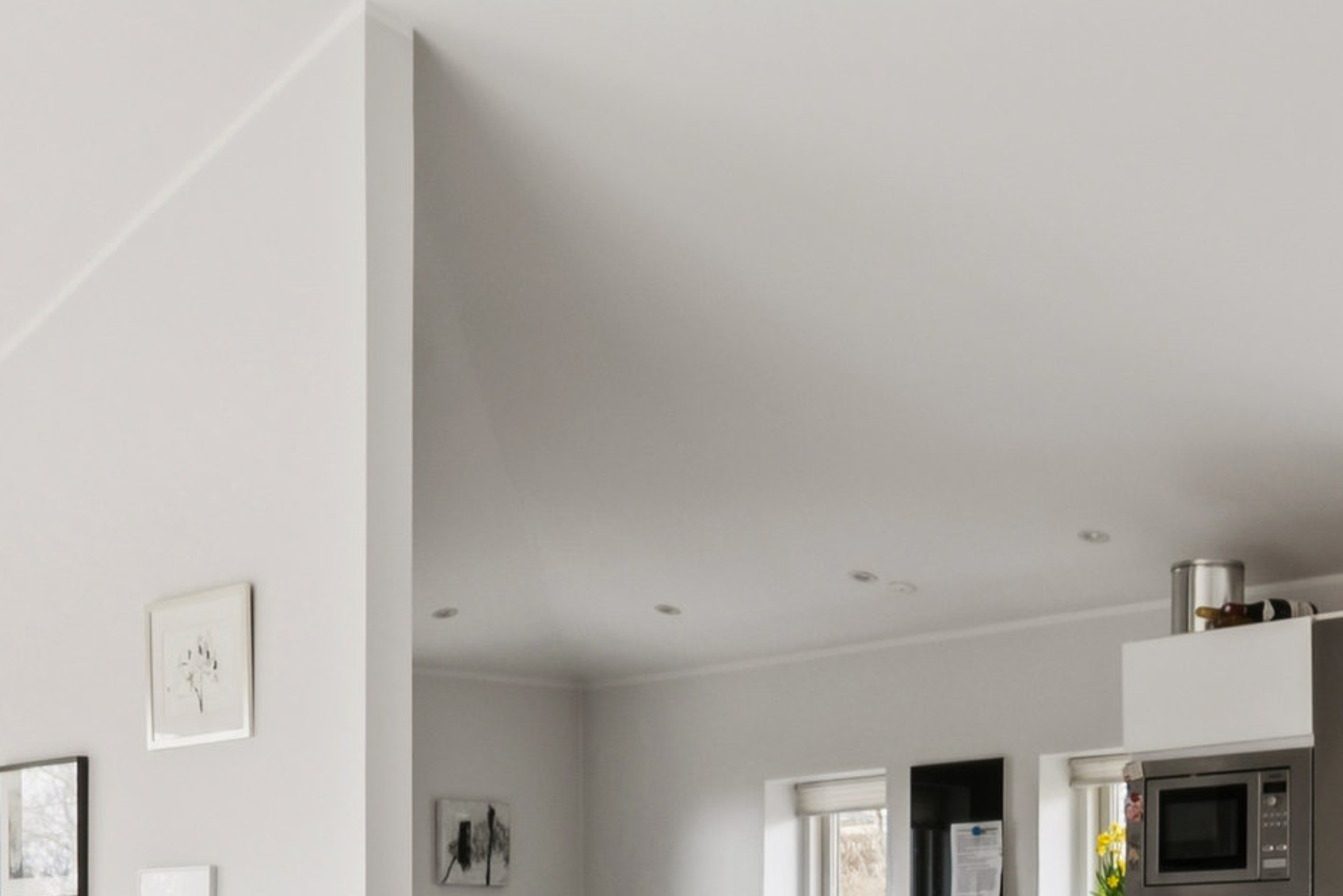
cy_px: 1105
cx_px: 569
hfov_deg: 29.4
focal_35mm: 69
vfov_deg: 18.7
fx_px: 2559
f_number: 9
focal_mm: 21.5
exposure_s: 1/60
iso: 640
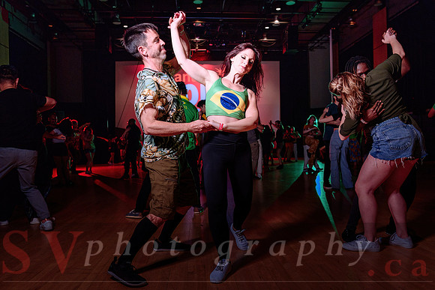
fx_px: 374
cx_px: 229
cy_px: 146
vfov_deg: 42.5
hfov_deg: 60.4
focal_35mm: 31
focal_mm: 27
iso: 1000
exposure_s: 1/60
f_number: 2.8
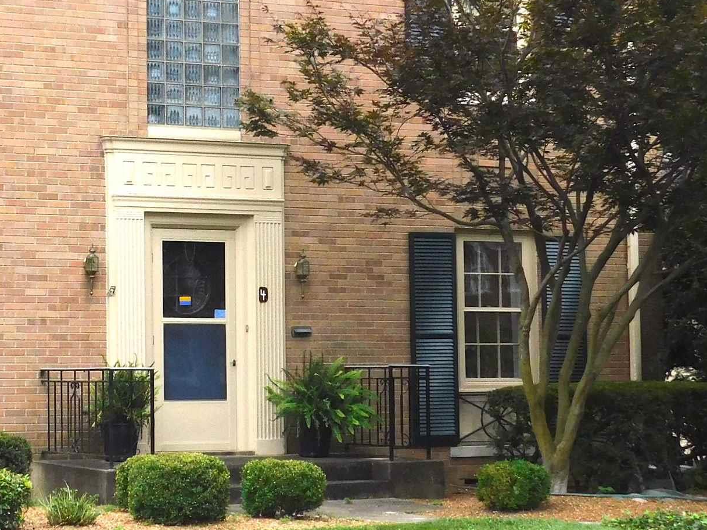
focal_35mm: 101
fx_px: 2062
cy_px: 219
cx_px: 44
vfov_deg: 14.6
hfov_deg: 19.0
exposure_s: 1/800
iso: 125
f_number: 3.6
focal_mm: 7.1
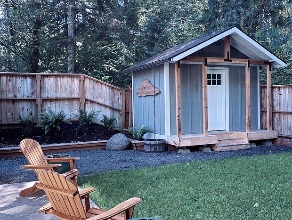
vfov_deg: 53.2
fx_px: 220
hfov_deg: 67.2
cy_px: 110
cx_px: 146
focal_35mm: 26
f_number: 1.8
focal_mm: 4.25
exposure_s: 1/120
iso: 100
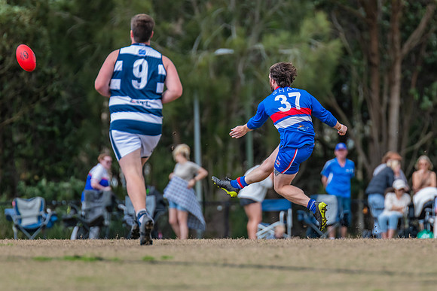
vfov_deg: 2.4
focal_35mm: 576
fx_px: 6991
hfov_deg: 3.6
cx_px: 280
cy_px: 128
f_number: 5
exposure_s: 1/1600
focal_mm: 420
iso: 800
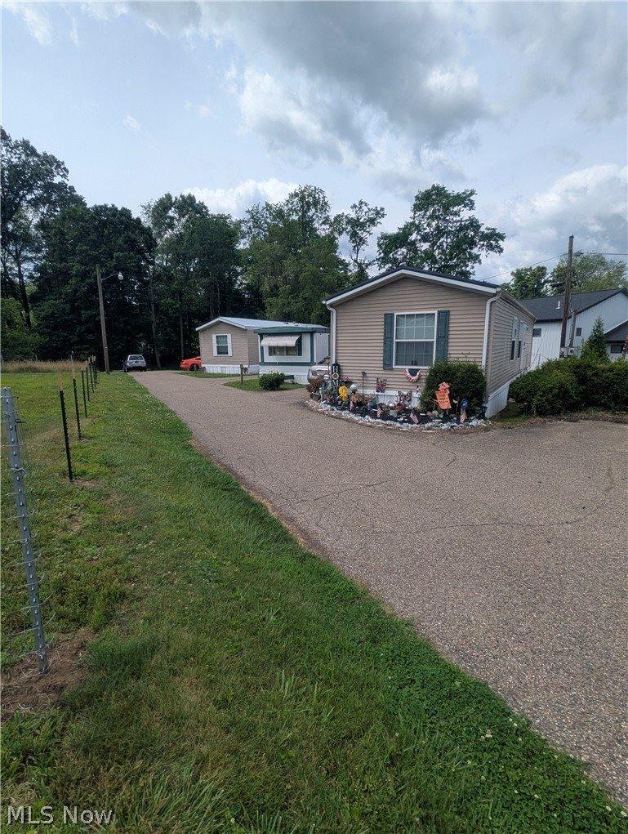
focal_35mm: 16
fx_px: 386
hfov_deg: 78.3
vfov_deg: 94.4
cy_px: 417
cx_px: 314
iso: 52
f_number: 2.2
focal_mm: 2.35
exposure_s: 1/2160
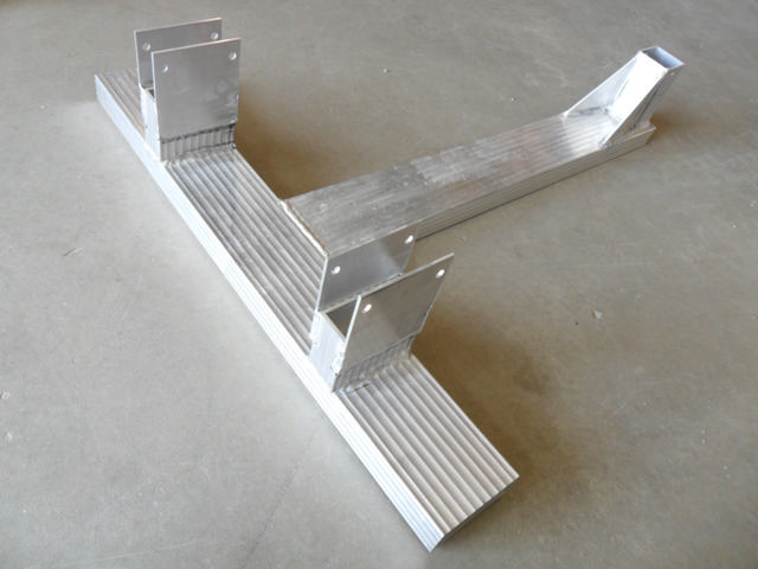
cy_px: 284
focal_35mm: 27
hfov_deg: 65.3
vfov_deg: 51.4
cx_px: 379
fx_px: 591
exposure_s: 1/30
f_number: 3.5
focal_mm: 4.9
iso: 120
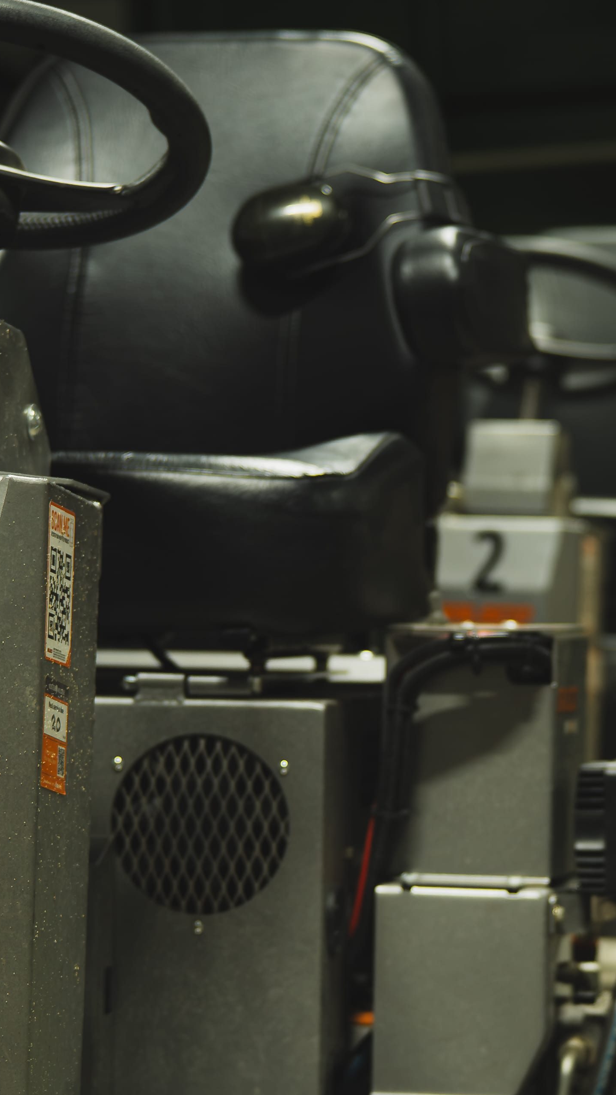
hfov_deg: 8.9
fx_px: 3949
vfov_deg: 15.8
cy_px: 601
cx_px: 438
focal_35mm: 136
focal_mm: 55
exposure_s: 1/60
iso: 450
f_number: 2.2
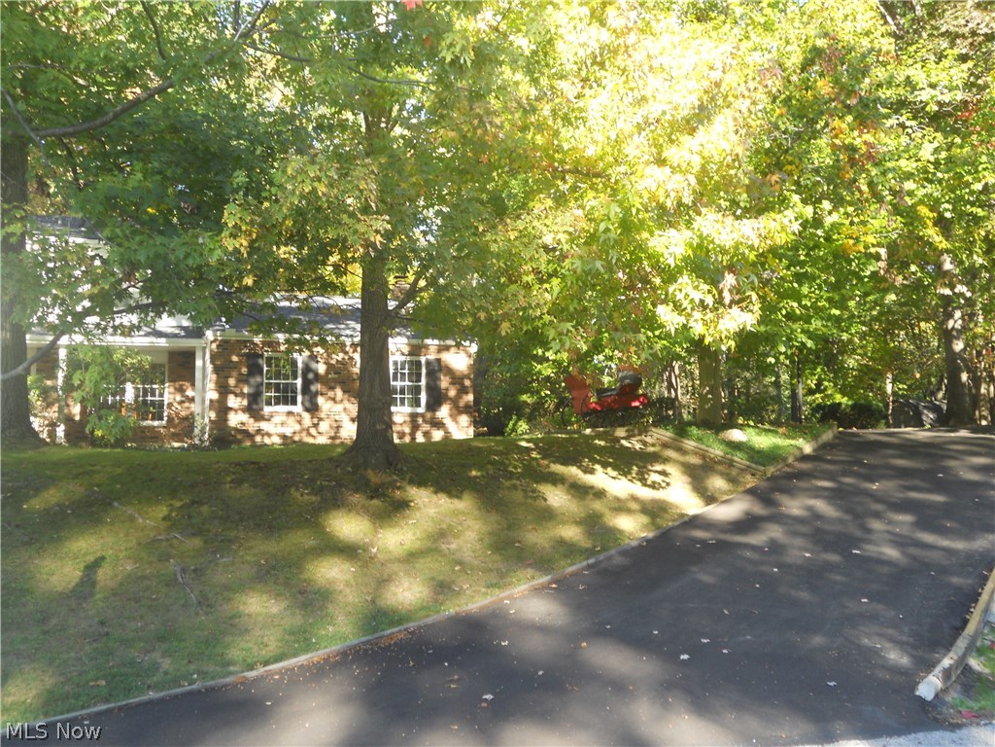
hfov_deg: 49.0
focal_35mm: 38
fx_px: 1092
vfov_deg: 37.7
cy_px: 374
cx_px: 498
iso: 80
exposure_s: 1/50
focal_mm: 6.9
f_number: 3.9
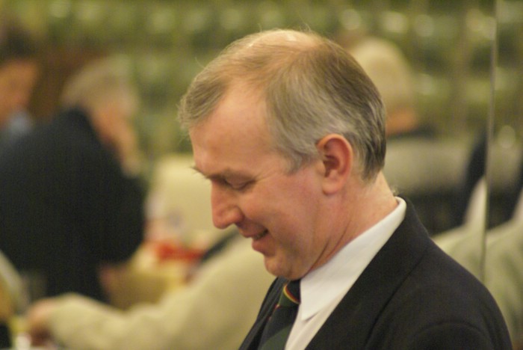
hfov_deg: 4.6
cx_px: 262
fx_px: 6543
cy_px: 175
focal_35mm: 450
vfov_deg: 3.1
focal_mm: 300
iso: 1600
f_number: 5.6
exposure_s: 1/10
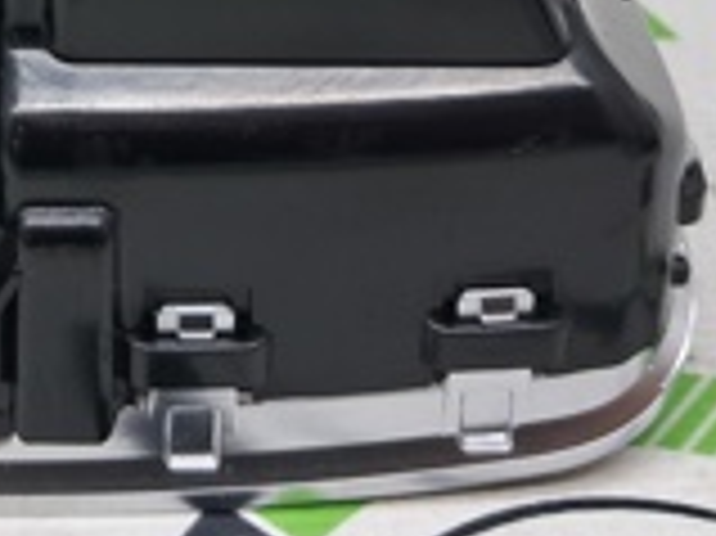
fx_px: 2253
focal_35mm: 109
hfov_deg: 17.6
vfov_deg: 12.5
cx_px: 0
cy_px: -403
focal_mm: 4
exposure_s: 1/50
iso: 50
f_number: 1.8
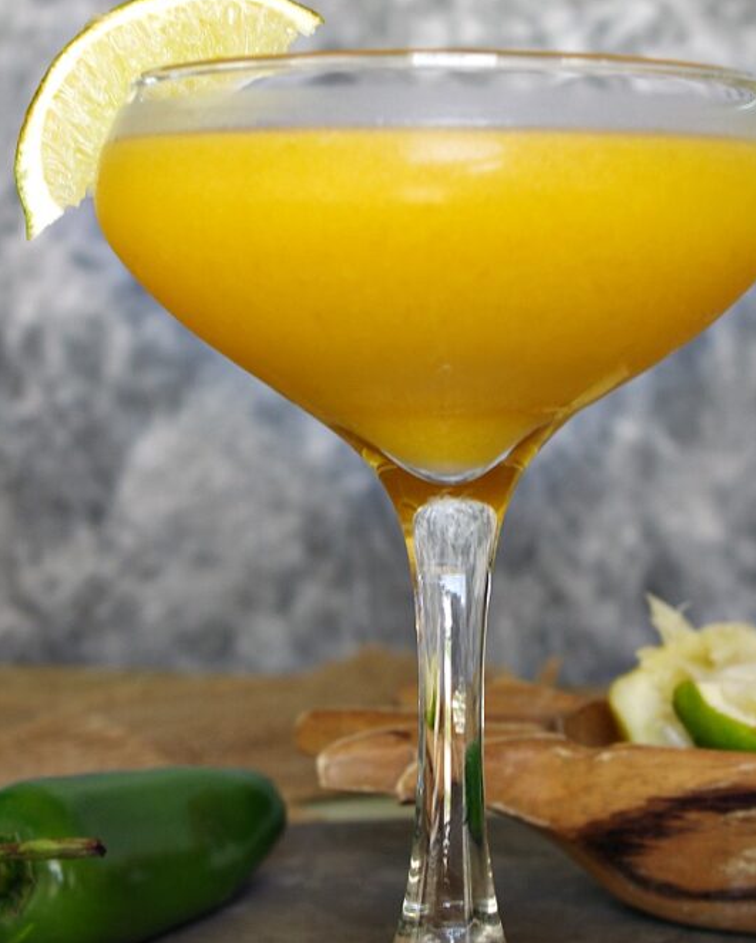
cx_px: 473
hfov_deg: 18.1
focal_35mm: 85
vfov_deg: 22.4
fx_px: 2376
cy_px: 380
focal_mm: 35
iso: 200
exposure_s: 1/25
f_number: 5.6
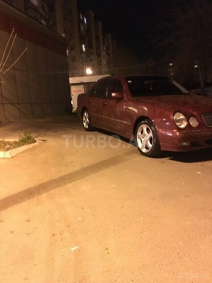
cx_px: 106
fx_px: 237
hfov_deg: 48.2
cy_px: 142
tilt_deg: -9.3
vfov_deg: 61.7
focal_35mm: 29
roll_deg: +4.1
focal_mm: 4.15
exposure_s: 1/17
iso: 1250
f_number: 2.2
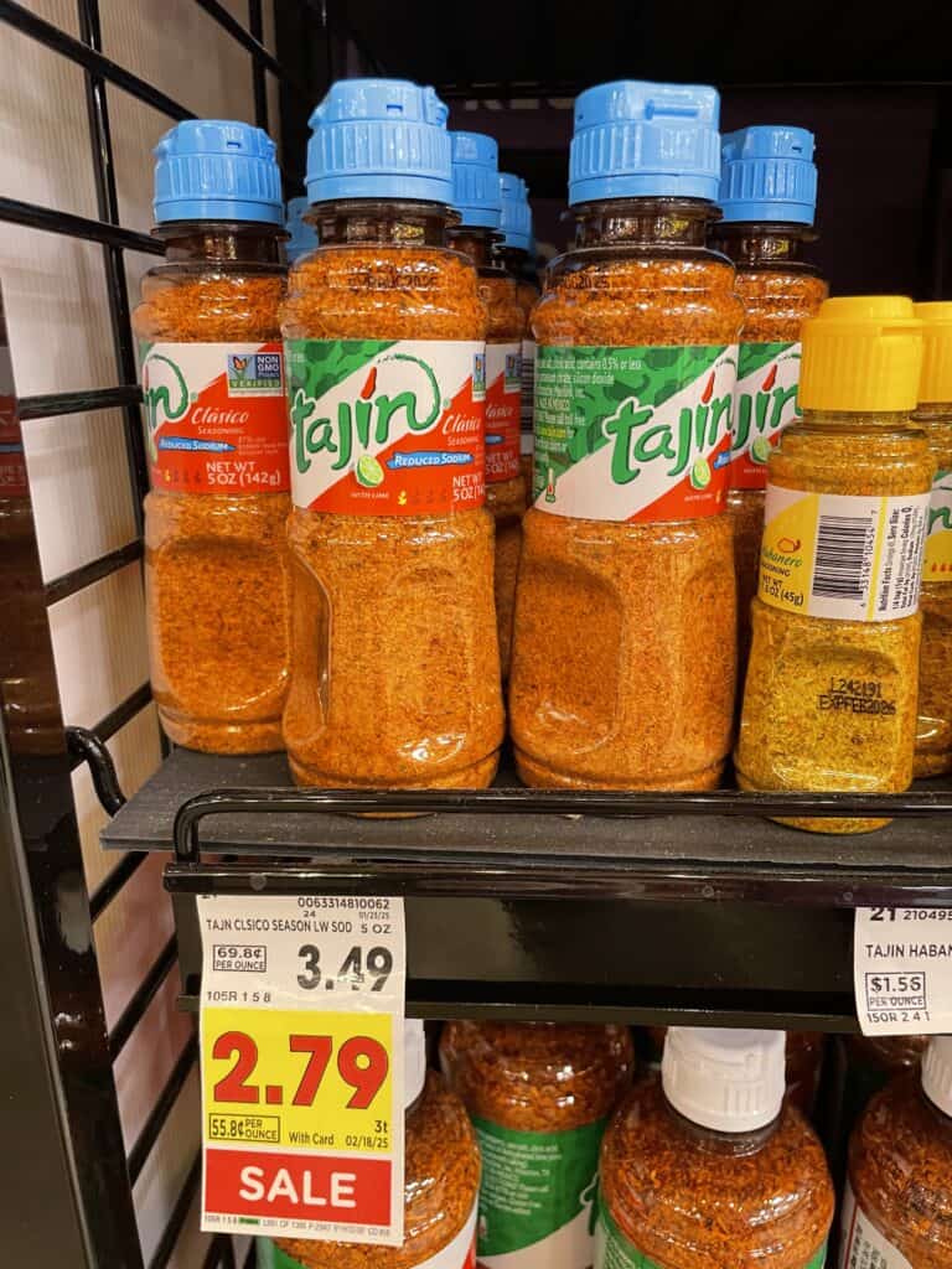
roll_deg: +1.0
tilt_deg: -16.0
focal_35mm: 26
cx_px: 476
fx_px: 953
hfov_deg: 53.1
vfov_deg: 67.3
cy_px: 634
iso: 320
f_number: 1.6
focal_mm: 4.2
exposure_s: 1/60
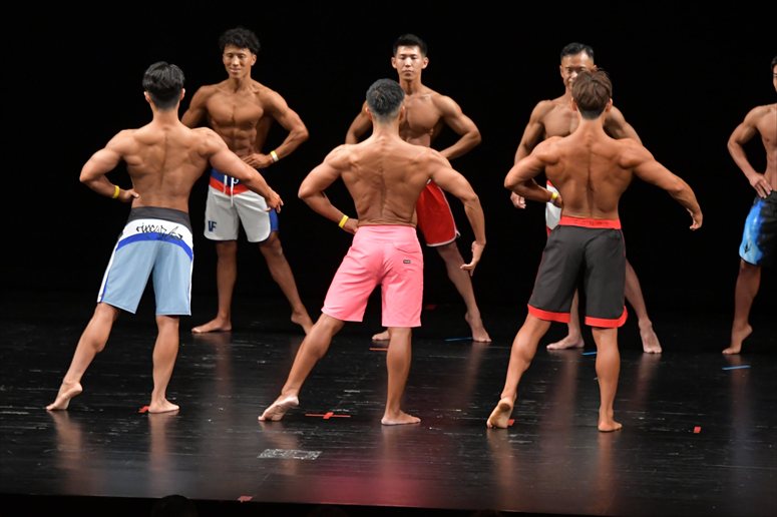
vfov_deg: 6.1
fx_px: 4854
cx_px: 388
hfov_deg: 9.2
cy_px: 258
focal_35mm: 225
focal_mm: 150
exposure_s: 1/400
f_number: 5.6
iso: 3200
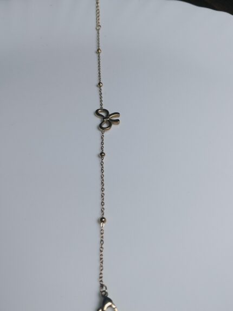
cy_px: 156
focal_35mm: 27
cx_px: 116
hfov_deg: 51.4
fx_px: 242
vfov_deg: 65.3
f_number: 2.8
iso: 64
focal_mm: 3.98
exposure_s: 1/202
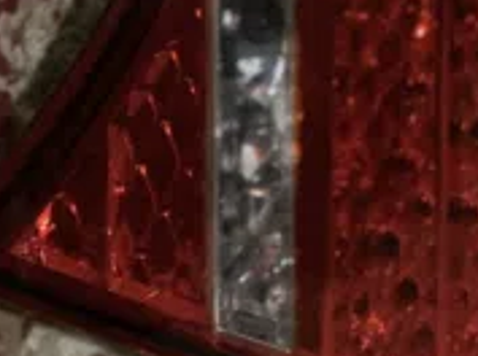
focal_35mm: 157
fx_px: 2164
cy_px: -158
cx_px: 443
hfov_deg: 12.5
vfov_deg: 9.2
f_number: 2
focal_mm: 6
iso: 640
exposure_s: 1/14
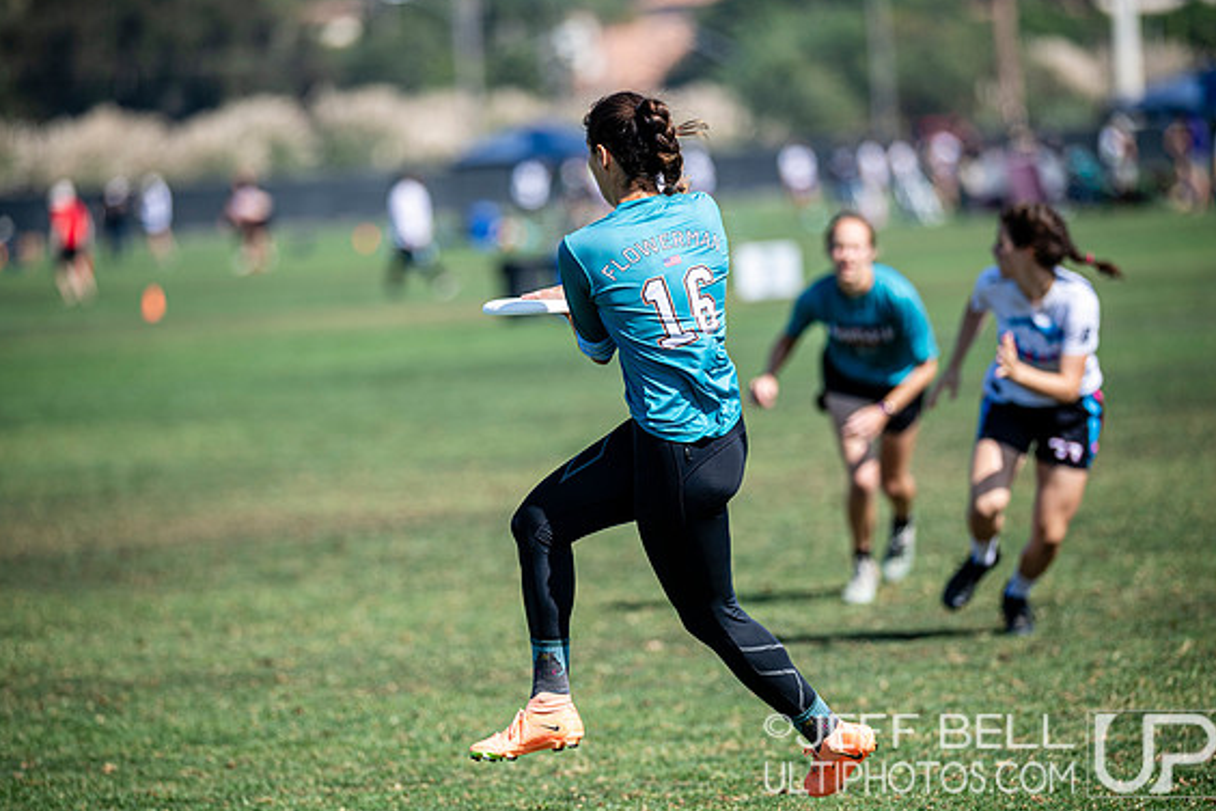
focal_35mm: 247
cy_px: 402
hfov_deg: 8.3
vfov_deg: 5.6
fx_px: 8342
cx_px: 621
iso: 160
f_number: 3.2
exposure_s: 1/2000
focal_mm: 240
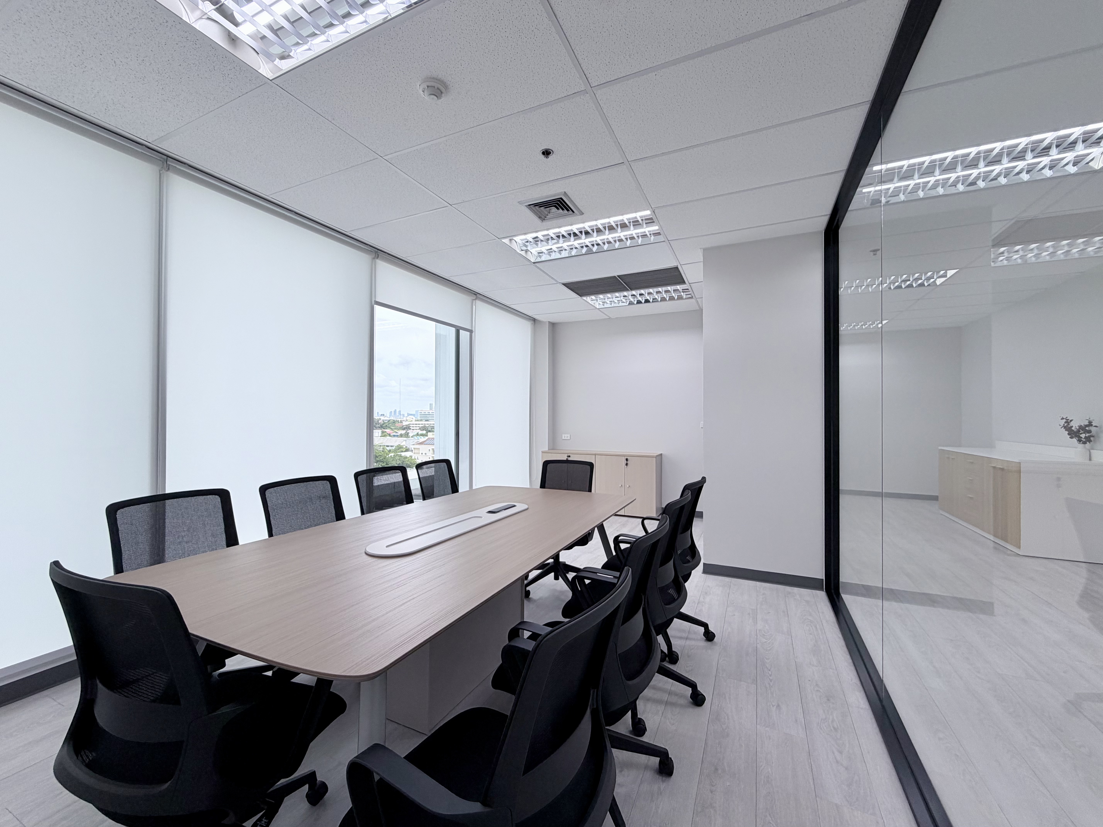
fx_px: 446
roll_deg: +0.3
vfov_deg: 85.7
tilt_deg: +0.5
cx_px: 552
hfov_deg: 102.1
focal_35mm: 14
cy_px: 414
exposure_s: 1/100
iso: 50
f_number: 2.2
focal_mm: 2.22
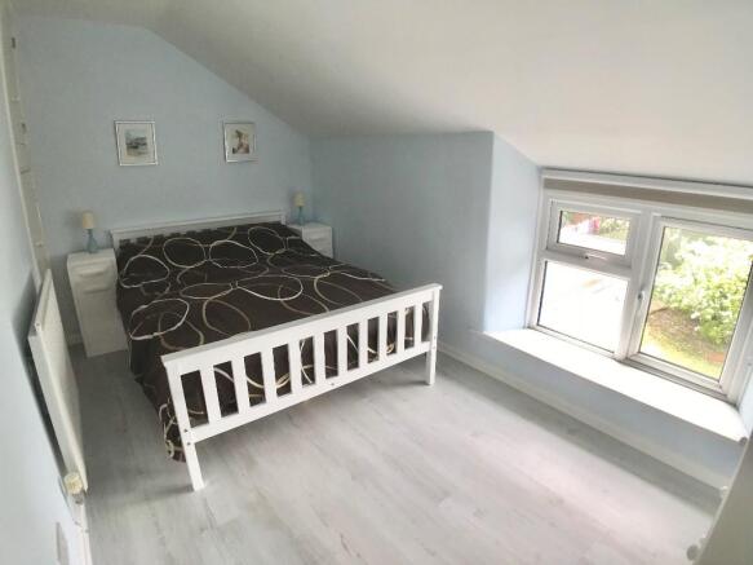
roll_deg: +0.1
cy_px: 282
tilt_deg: -16.3
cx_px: 376
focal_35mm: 28
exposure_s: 1/100
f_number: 1.8
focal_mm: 3.99
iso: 20
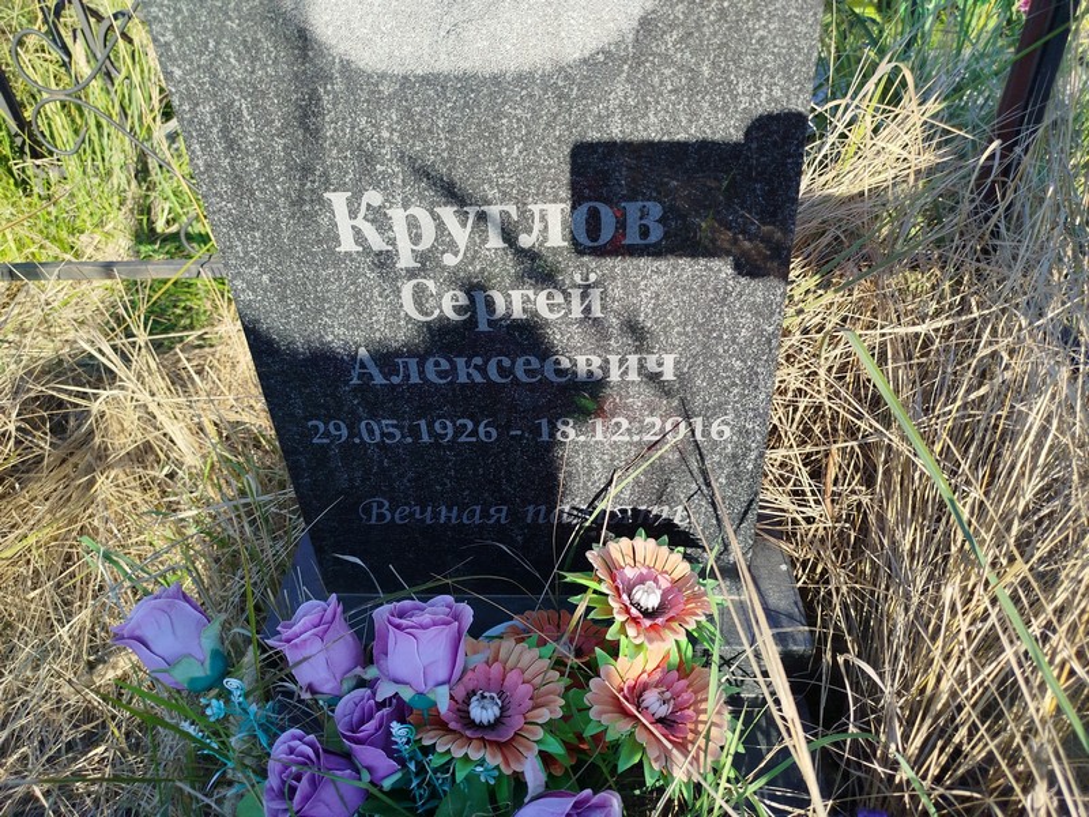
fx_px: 755
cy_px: 408
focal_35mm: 24
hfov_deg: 71.6
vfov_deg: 56.8
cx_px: 544
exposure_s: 1/438
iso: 50
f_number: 1.7
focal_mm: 5.31
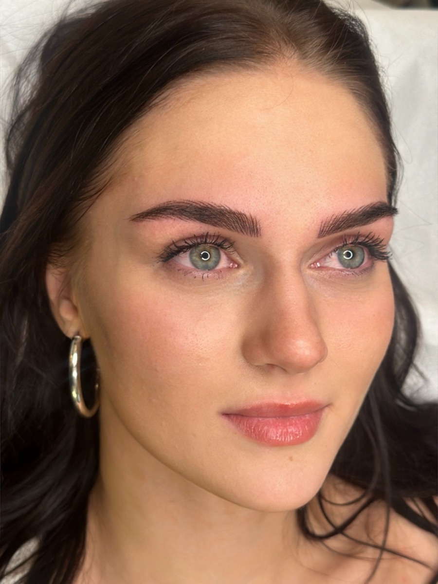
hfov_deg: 30.3
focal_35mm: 48
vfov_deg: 39.7
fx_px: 810
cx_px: 219
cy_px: 292
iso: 125
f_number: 1.78
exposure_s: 1/50
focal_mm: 6.86
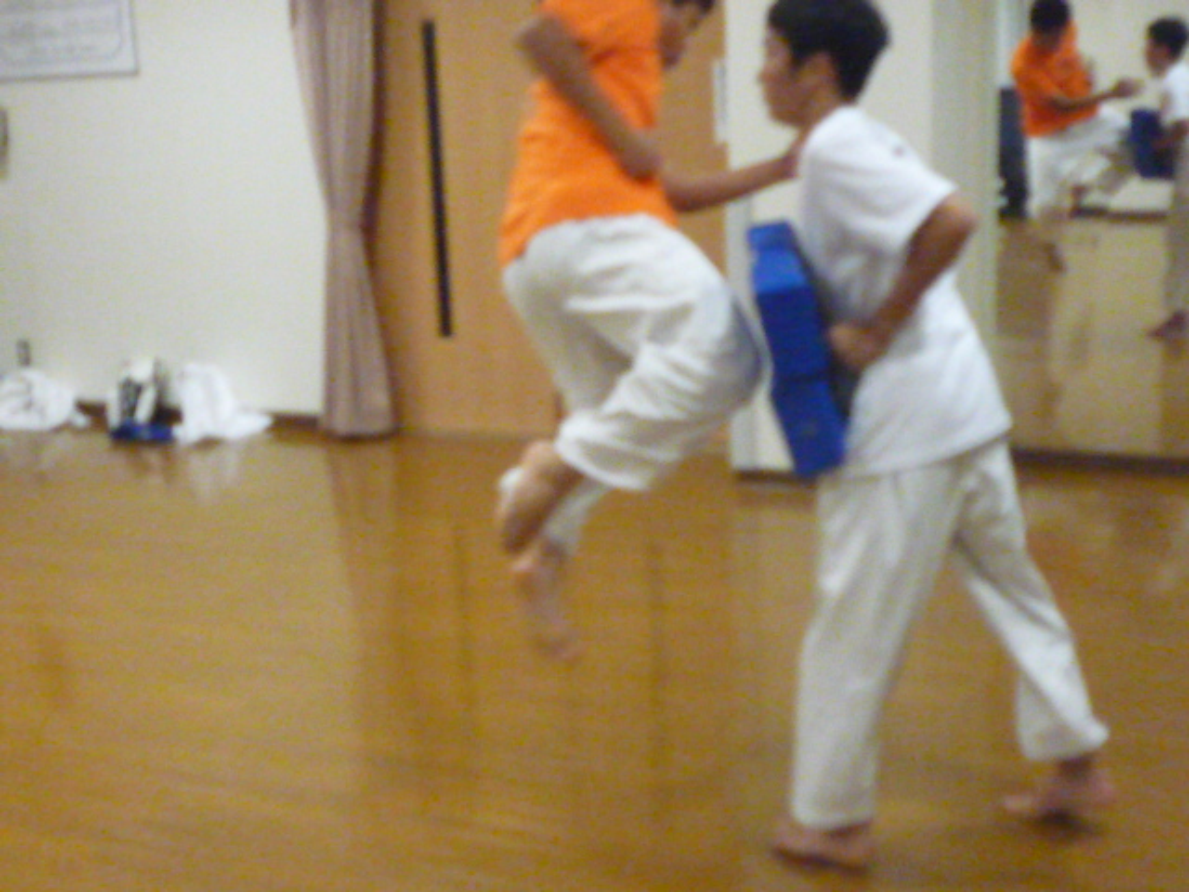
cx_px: 594
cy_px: 446
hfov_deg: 40.4
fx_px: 1614
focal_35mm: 47
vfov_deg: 30.9
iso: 800
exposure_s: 1/100
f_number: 2.9
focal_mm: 4.7
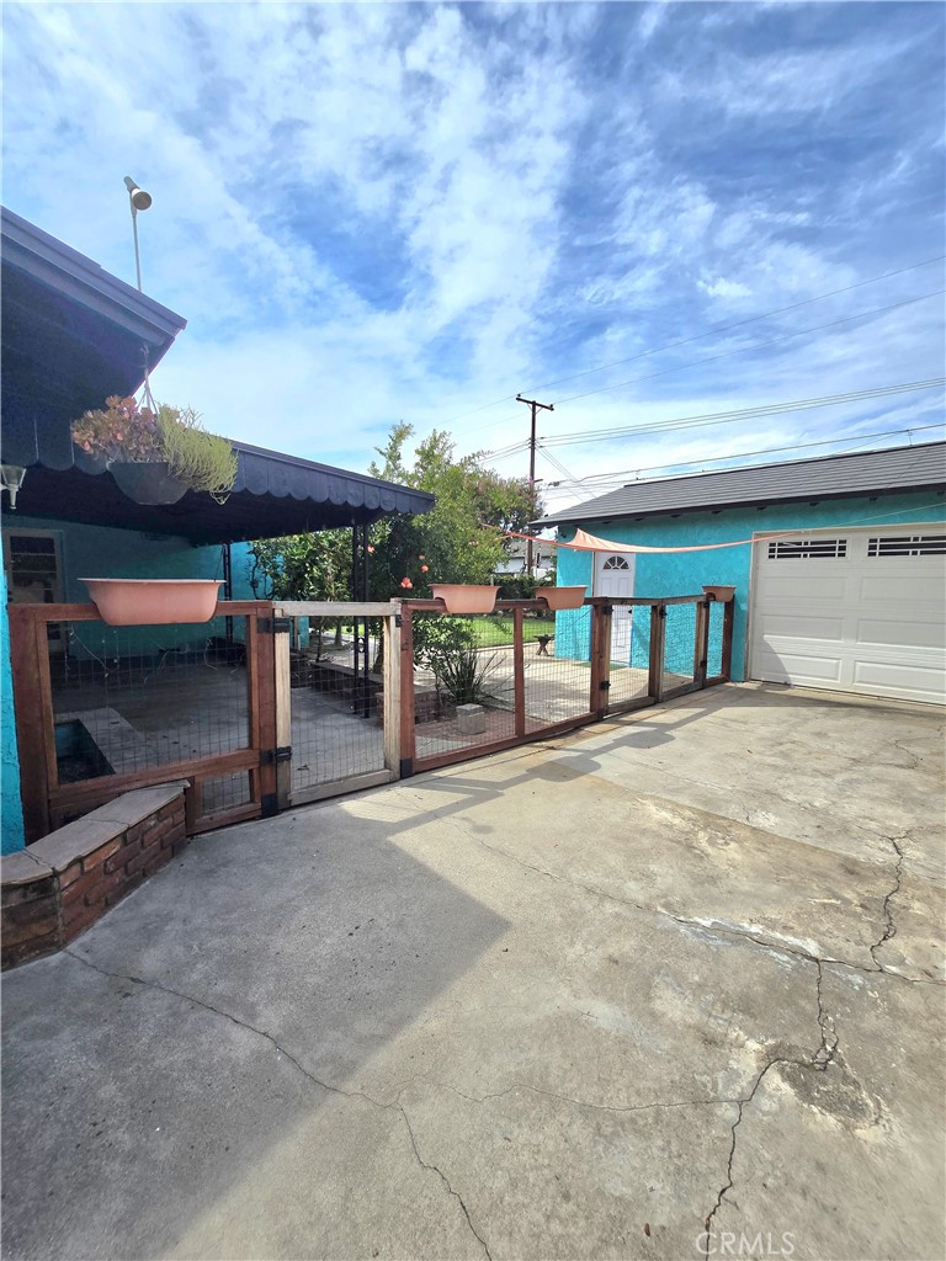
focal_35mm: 13
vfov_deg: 106.2
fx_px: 474
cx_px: 473
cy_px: 630
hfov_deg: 89.9
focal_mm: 2.2
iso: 50
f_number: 2.2
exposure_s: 1/3333
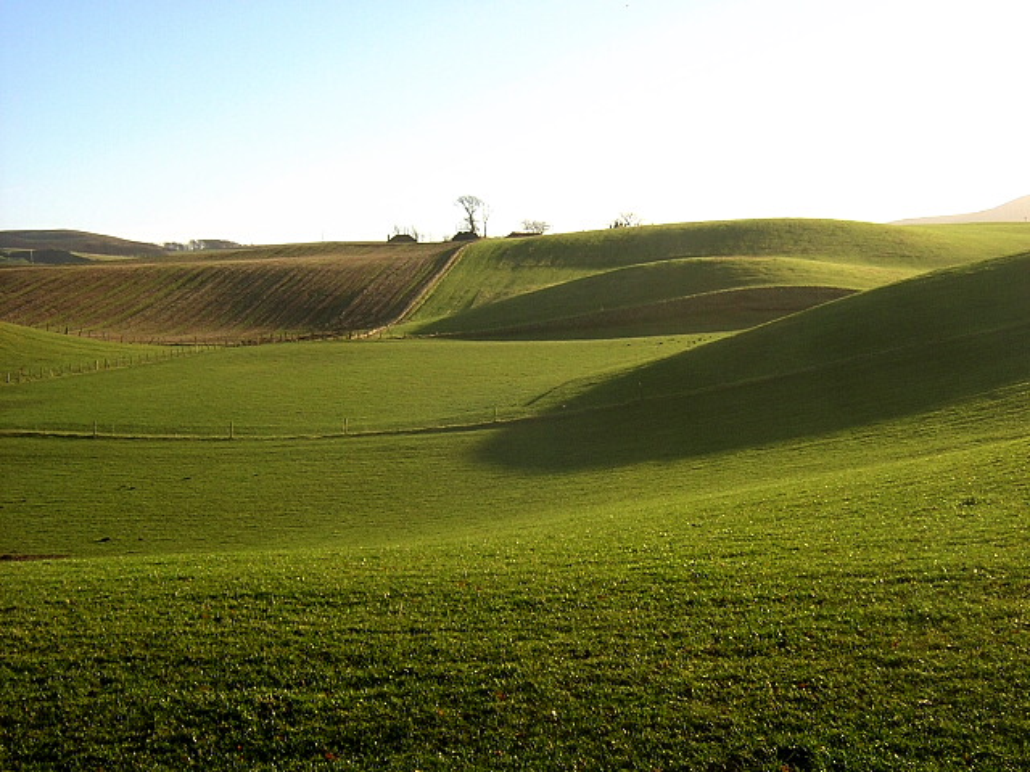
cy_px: 386
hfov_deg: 37.5
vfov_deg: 28.6
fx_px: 1518
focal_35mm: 51
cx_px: 515
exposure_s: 1/135
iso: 109
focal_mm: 6.6
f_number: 6.2
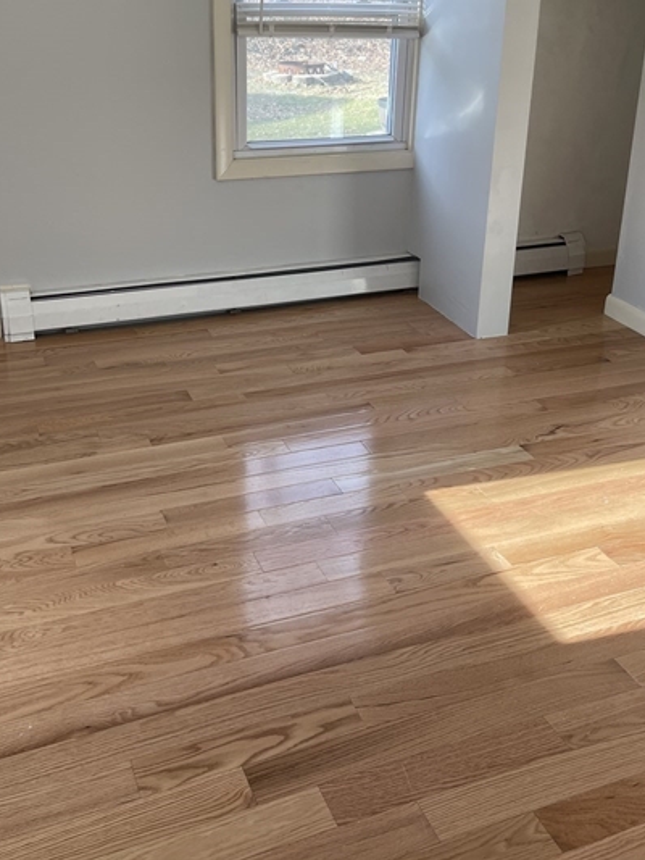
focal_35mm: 36
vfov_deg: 50.5
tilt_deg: -19.6
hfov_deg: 39.7
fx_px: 894
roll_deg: -1.4
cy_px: 297
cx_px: 311
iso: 40
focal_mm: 5.1
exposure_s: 1/121
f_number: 1.6
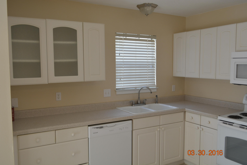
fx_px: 226
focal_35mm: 33
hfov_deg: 57.2
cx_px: 124
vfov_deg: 40.0
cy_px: 82
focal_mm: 22
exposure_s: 1/100
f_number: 5
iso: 400
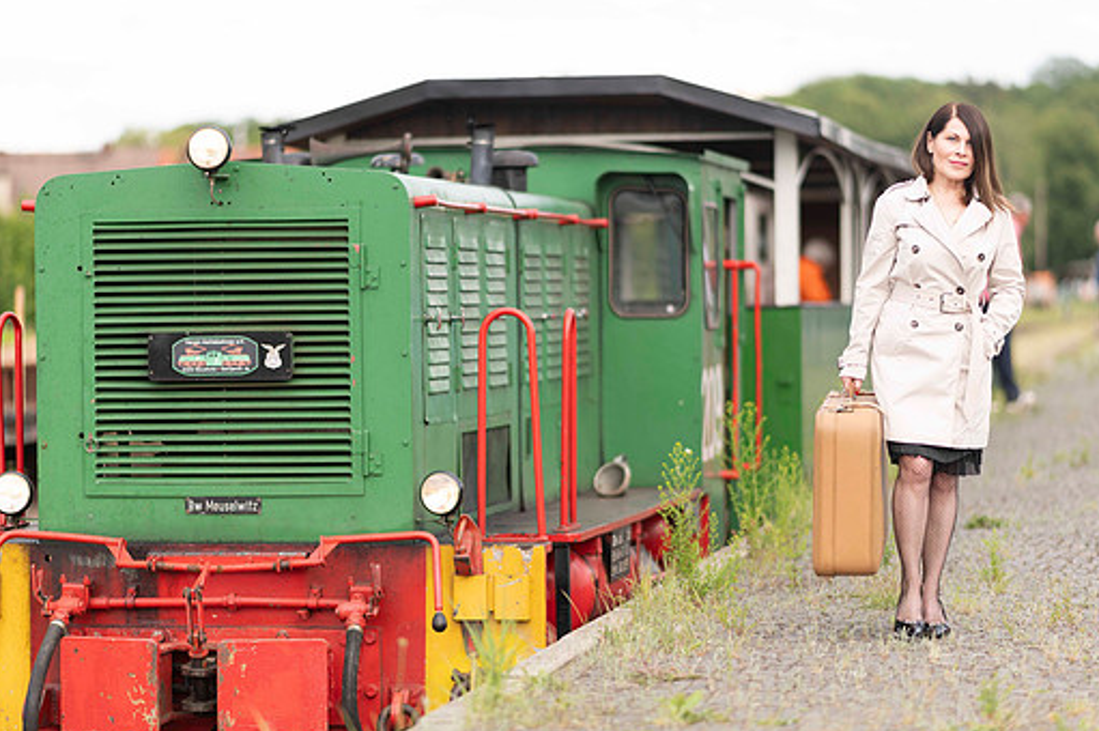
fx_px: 3783
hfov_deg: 16.5
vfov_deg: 11.0
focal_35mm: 124
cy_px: 366
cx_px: 569
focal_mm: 105
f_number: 1.4
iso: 64
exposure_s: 1/1600
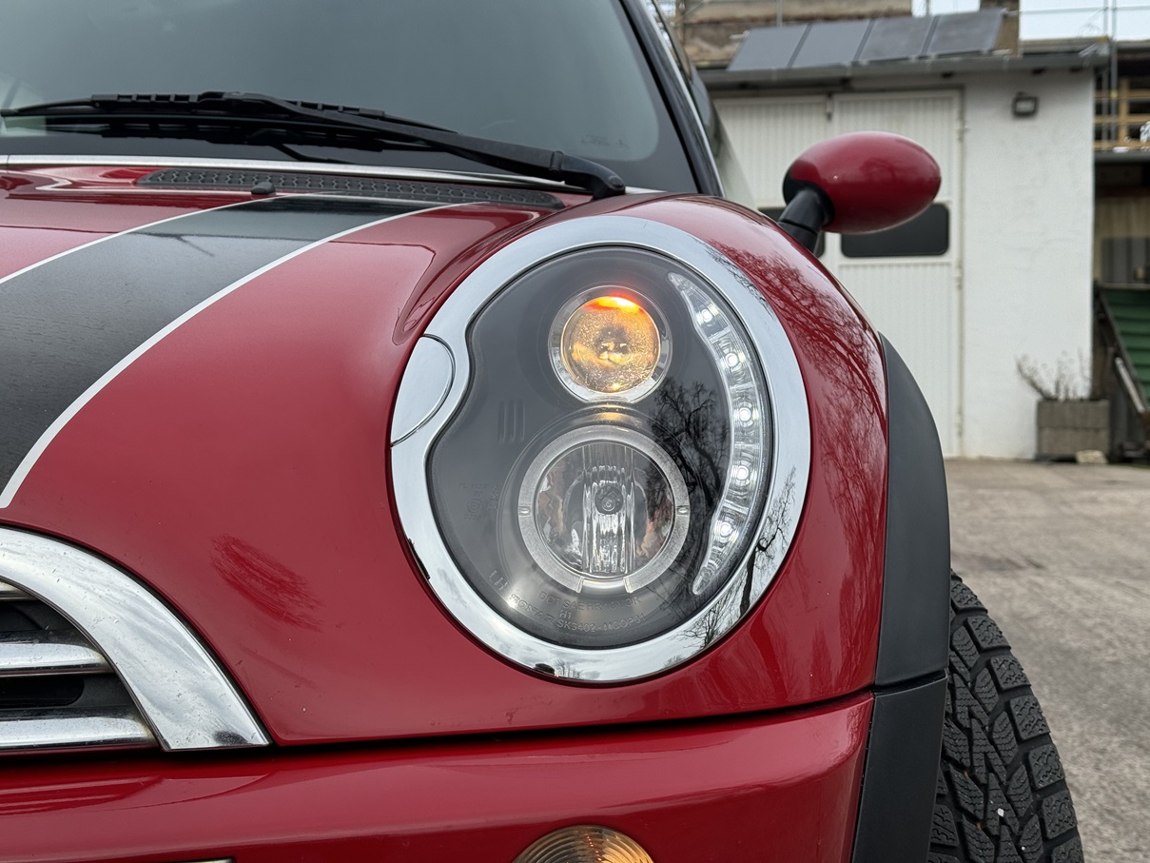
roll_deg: +0.4
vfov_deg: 30.3
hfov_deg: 39.7
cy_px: 432
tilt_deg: -0.9
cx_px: 575
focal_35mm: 48
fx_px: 1595
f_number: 1.78
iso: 64
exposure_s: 1/2252
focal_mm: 6.86
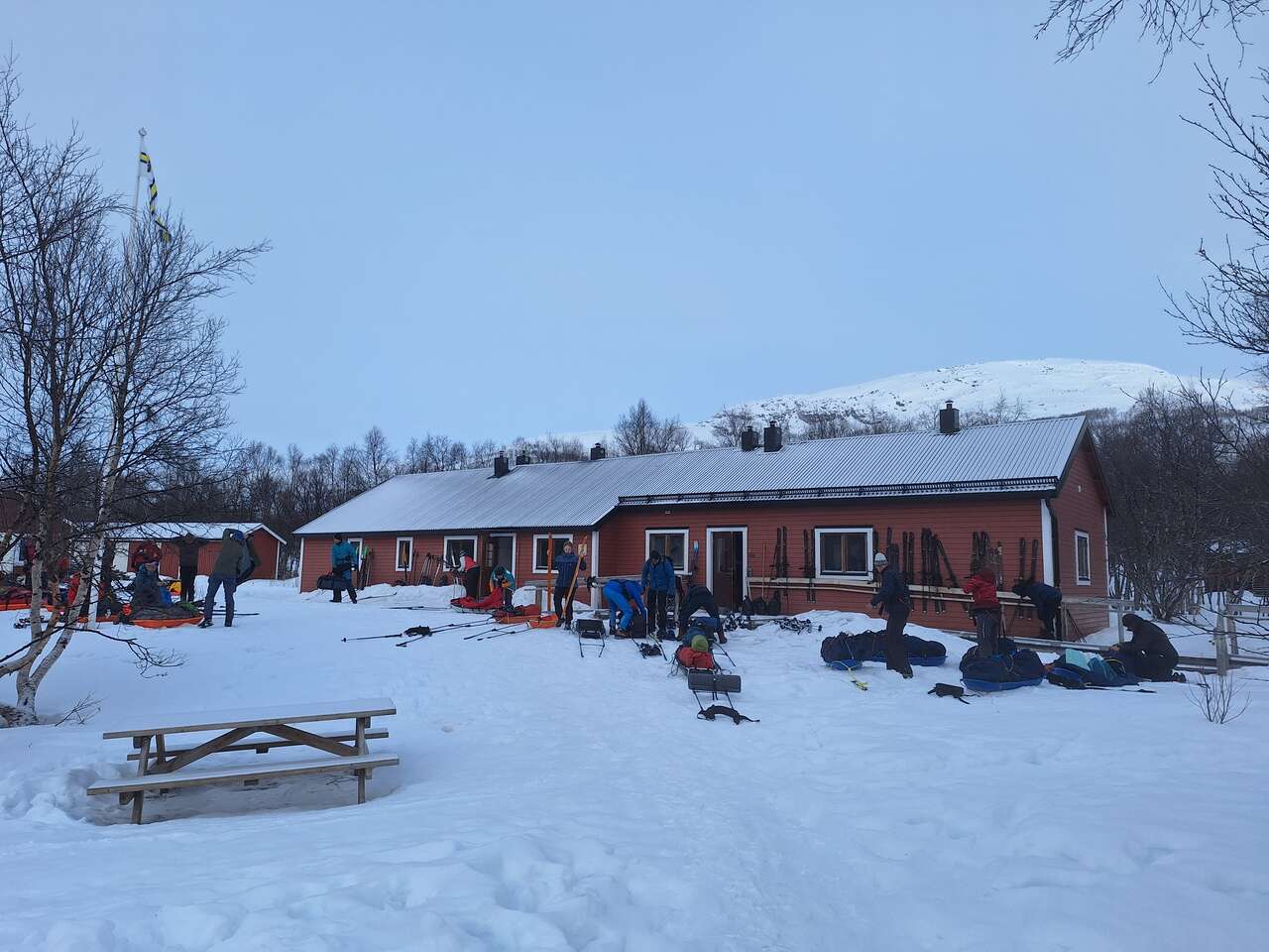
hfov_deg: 73.9
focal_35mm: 23
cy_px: 476
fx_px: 843
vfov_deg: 58.9
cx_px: 634
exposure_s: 1/1318
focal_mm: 5.54
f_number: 1.8
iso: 40
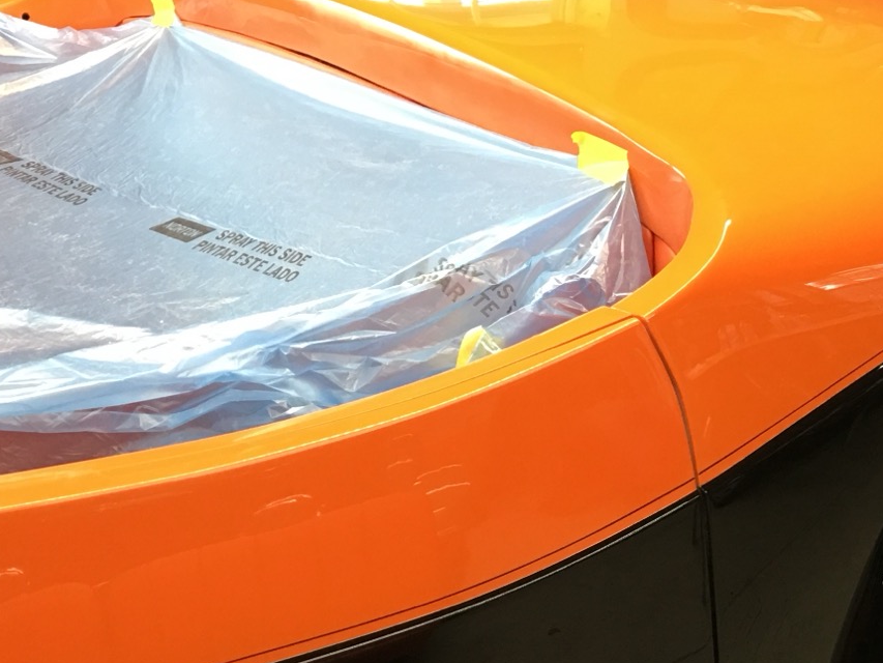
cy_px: 542
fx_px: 1735
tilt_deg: -26.9
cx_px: 894
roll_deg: -1.1
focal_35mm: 68
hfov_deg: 26.9
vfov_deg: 21.3
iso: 50
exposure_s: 1/15
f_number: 2.2
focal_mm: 4.15
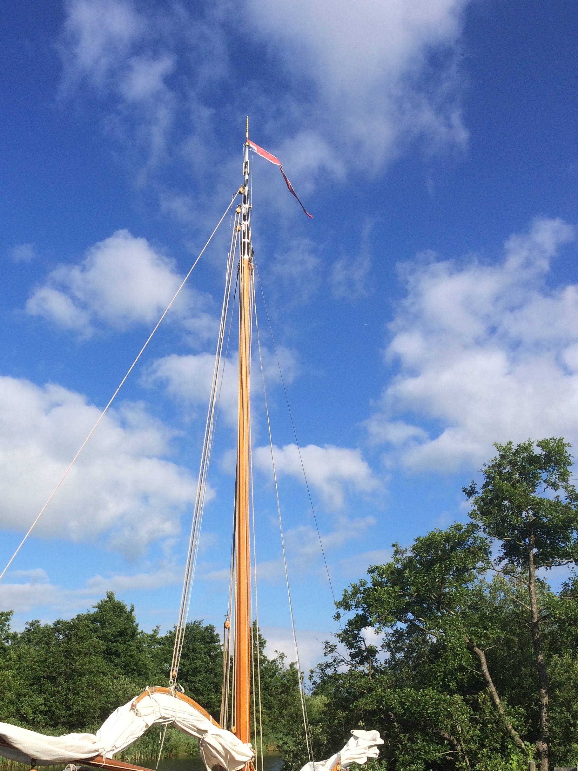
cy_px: 497
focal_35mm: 39
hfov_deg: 36.5
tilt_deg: +13.5
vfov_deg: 47.3
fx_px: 868
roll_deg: +1.3
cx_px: 197
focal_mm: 4.15
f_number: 2.2
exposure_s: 1/2283
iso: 32
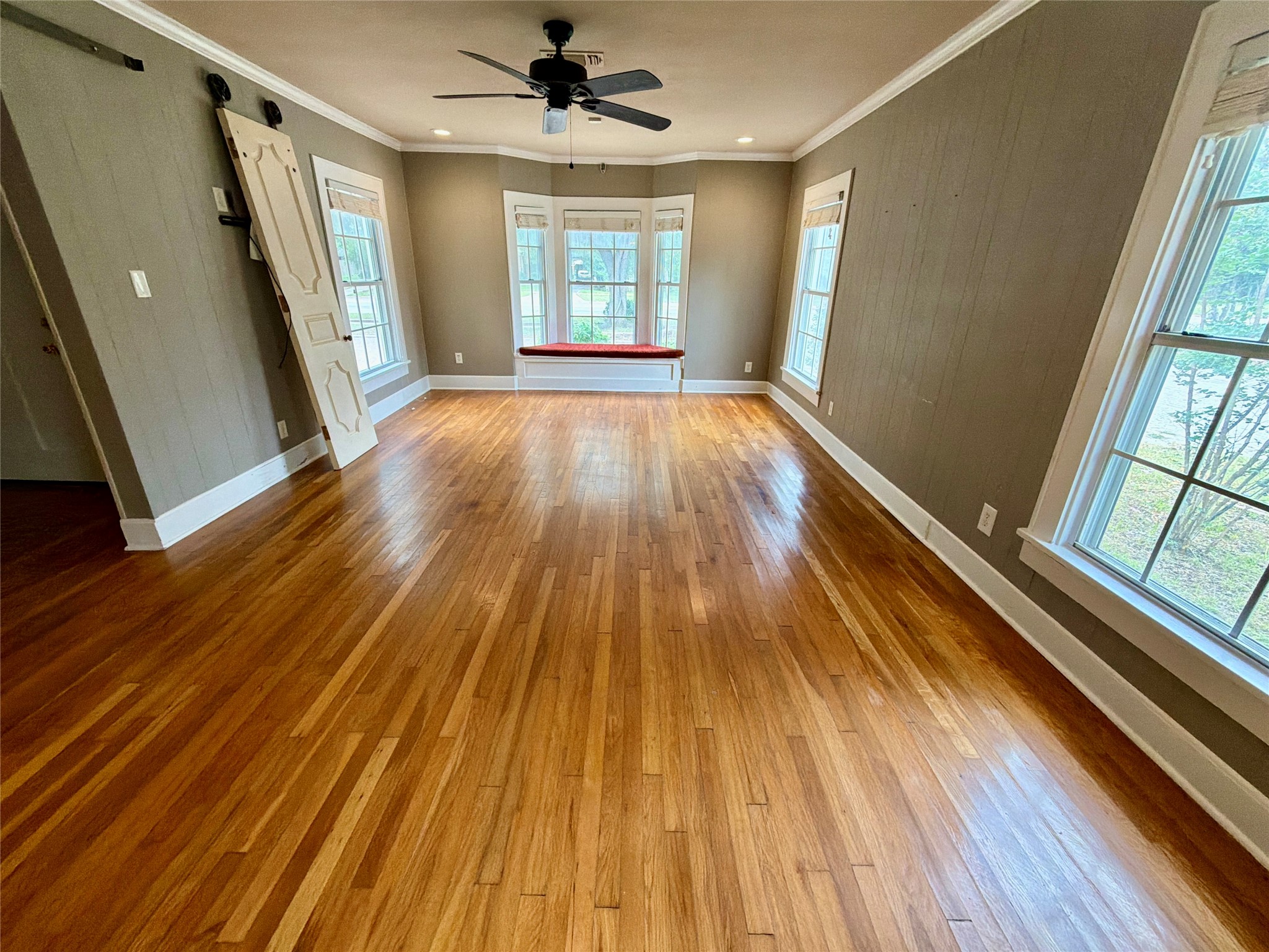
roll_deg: -1.5
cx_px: 634
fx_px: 513
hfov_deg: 102.1
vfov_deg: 85.7
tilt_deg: -21.5
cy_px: 476
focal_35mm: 14
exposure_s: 1/120
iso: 320
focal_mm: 2.22
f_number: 2.2
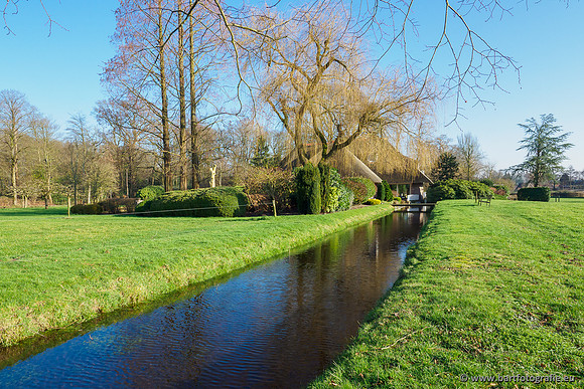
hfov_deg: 74.0
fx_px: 388
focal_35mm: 24
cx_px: 289
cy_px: 215
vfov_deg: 53.3
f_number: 8
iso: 640
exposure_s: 1/320
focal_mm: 11
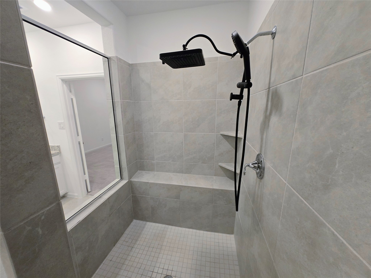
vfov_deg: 89.9
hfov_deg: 106.2
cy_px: 139
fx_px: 139
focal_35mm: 13
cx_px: 186
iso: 160
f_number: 2.2
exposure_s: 1/60
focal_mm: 1.7
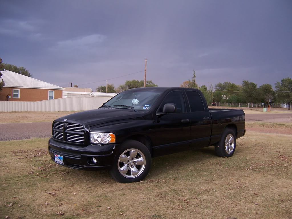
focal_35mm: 33
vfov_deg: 42.9
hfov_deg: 55.4
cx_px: 146
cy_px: 110
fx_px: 278
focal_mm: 5.5
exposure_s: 1/60
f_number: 2.8
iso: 80
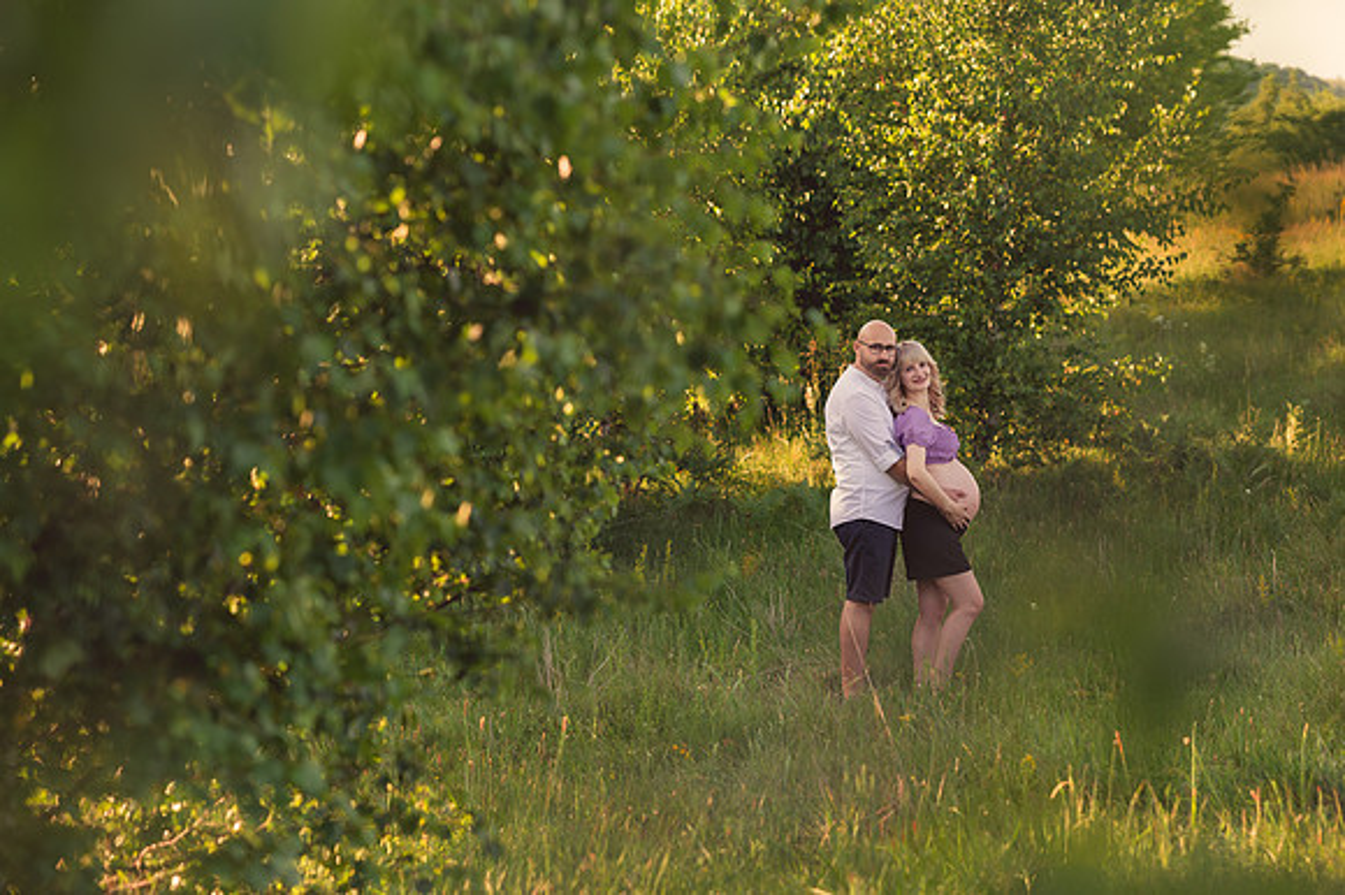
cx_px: 708
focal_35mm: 90
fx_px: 3343
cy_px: 471
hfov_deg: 22.7
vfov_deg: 15.2
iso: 400
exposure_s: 1/1000
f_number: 2.8
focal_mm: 85
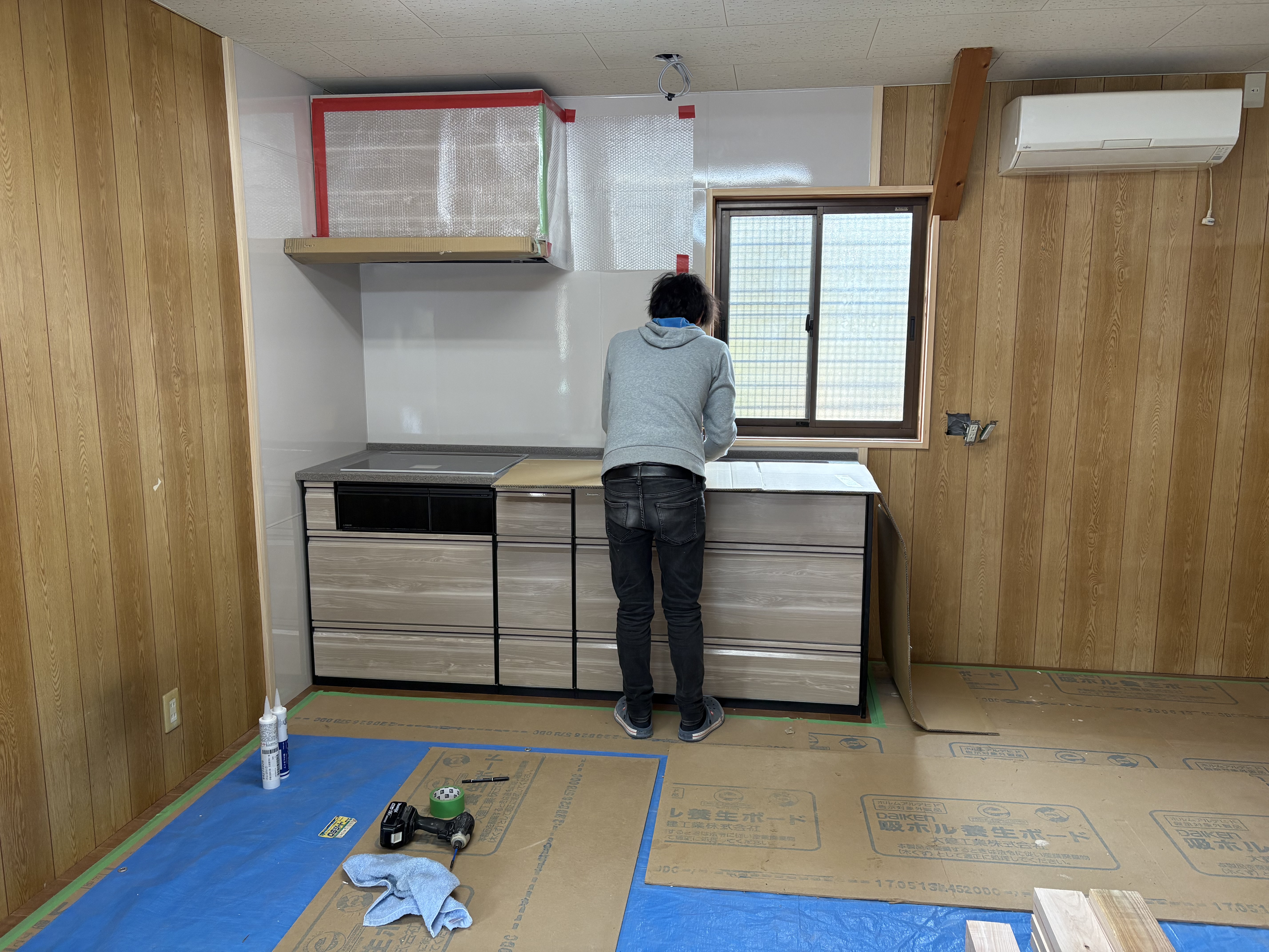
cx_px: 634
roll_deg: +0.2
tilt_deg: -9.0
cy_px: 476
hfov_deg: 67.3
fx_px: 953
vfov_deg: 53.1
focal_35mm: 26
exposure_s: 1/120
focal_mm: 5.96
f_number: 1.6
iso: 160
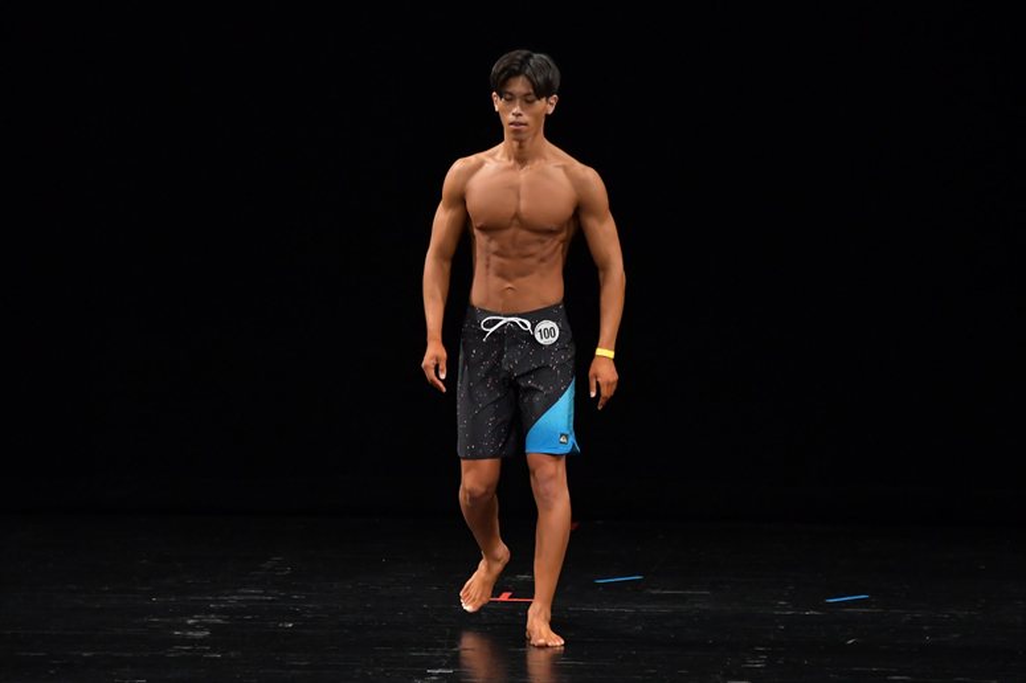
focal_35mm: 285
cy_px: 342
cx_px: 513
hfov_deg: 7.2
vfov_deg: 4.8
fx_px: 8119
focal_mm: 190
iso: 3200
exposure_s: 1/400
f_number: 5.6
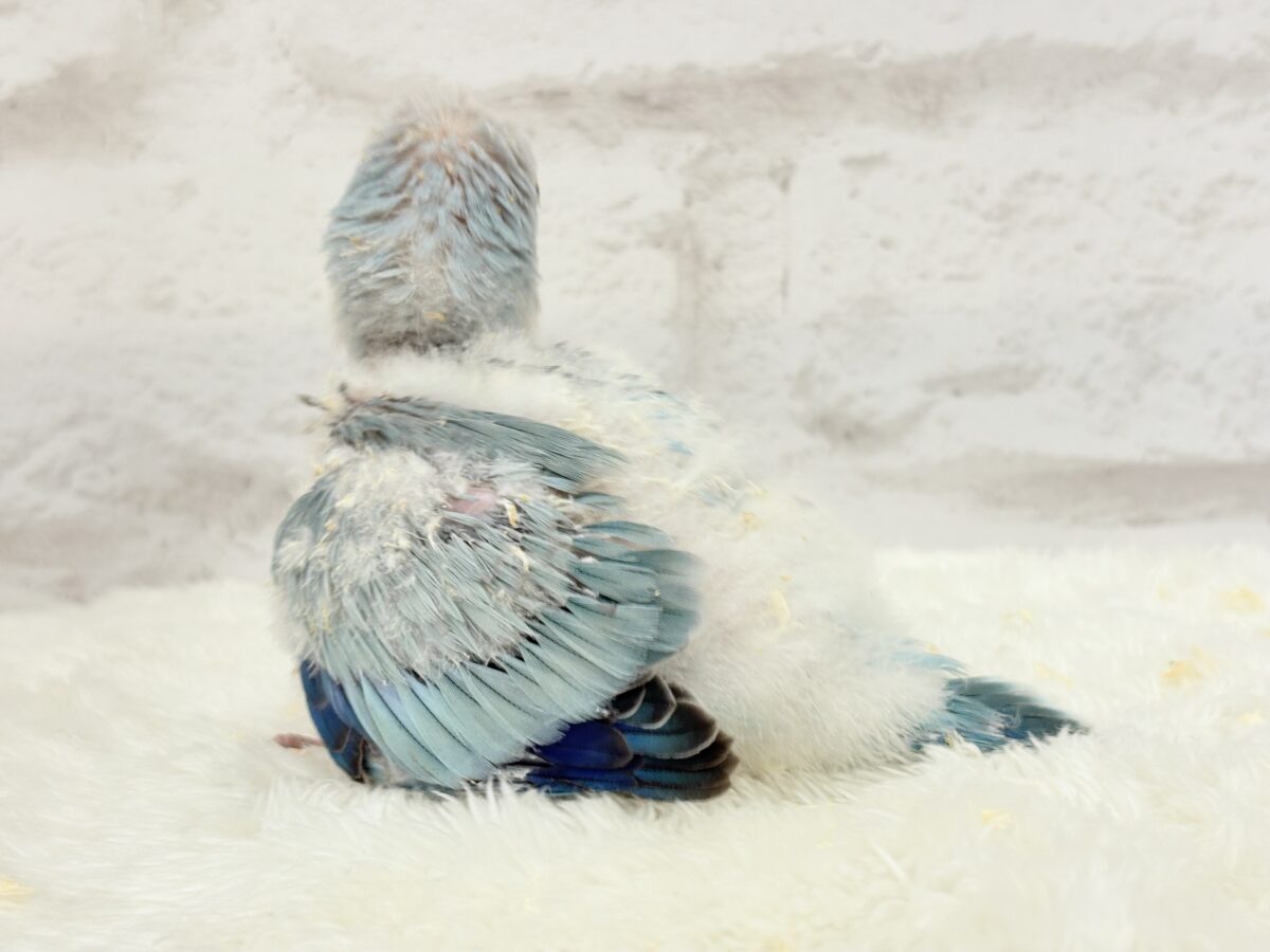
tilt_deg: -9.7
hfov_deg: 36.8
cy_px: 476
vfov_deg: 28.0
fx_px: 1908
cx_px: 635
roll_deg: +1.9
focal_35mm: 52
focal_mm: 5.96
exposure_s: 1/50
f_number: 1.6
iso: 32
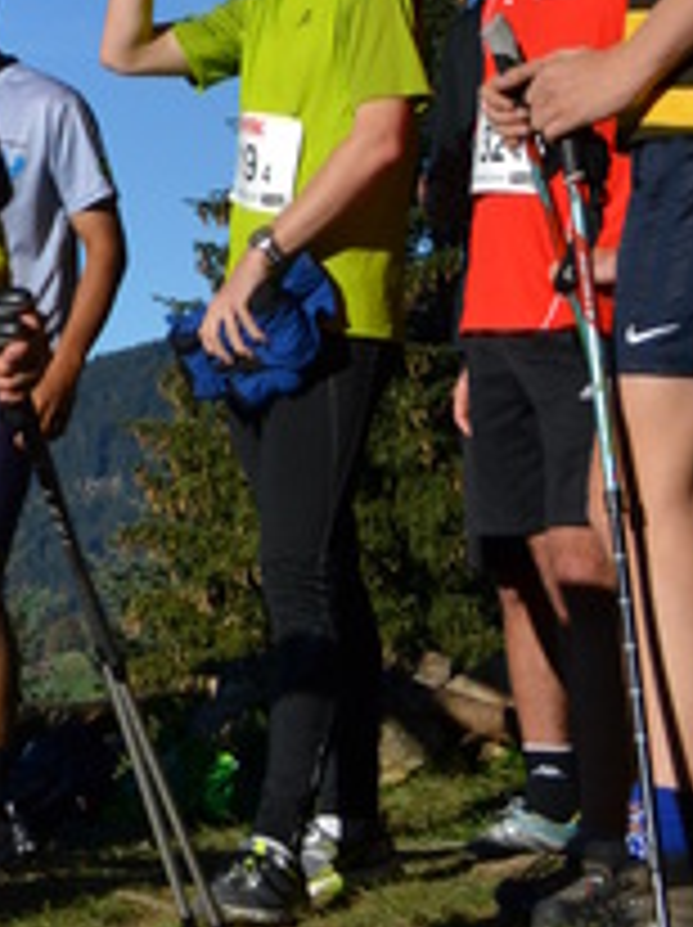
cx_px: -304
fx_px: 4086
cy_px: -322
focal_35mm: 153
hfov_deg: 9.5
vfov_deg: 12.5
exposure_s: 1/1600
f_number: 6.3
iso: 400
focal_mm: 29
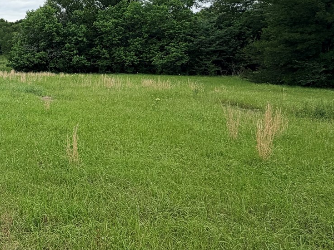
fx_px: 376
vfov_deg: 35.8
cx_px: -45
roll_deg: +1.0
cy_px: 56
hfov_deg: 38.4
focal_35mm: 39
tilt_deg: -1.6
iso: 40
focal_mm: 2.22
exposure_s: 1/590
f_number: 2.2
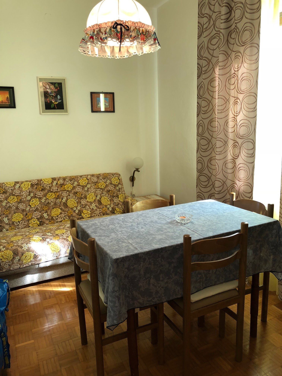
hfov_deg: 49.7
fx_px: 304
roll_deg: +1.8
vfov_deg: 63.4
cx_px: 141
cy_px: 188
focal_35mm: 28
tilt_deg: -12.2
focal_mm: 3.99
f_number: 1.8
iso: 50
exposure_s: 1/17
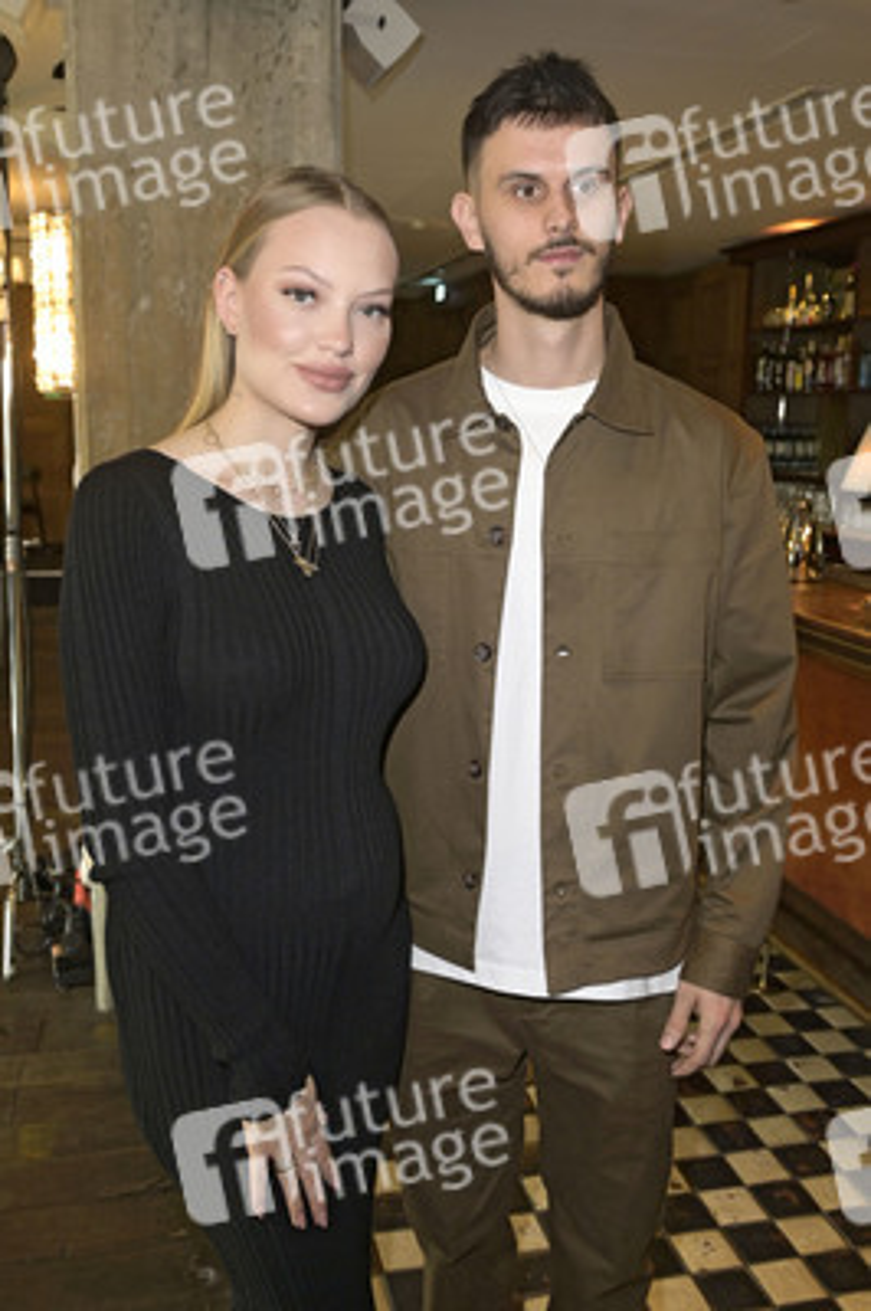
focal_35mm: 32
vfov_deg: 58.8
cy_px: 656
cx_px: 436
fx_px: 1163
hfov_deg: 41.0
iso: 2500
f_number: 5
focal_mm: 32
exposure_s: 1/80
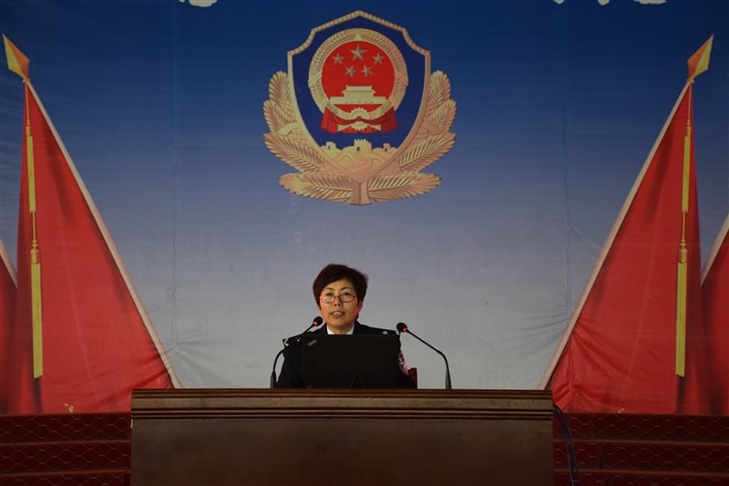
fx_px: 1518
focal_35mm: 75
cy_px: 243
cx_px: 364
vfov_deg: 18.2
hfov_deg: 27.0
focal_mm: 50
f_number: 4.8
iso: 900
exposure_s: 1/60
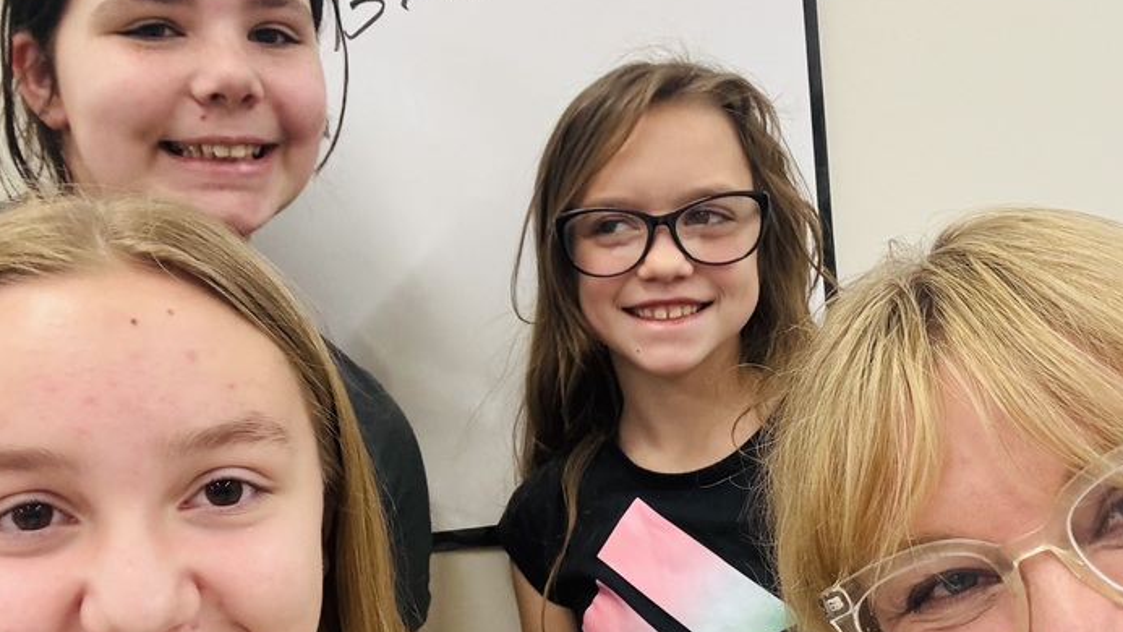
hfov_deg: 54.0
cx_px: 557
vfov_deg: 31.6
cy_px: 442
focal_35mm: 37
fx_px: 1102
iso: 200
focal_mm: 2.69
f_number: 1.9
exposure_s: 1/60
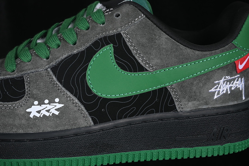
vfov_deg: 18.2
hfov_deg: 27.0
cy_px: 83
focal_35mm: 75
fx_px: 519
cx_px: 124
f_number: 6.3
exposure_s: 1/60
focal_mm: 50
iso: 160
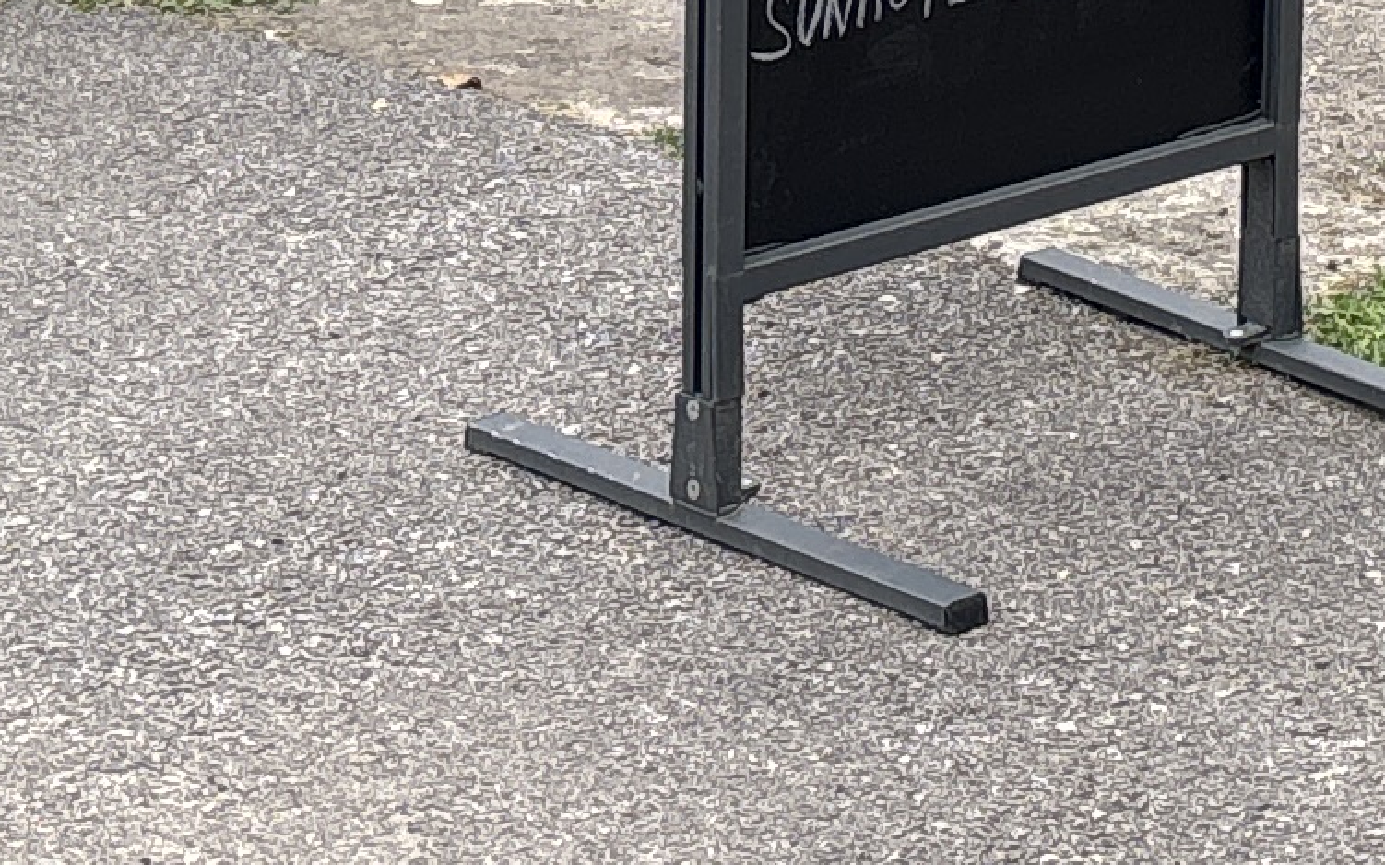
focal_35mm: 148
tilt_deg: -7.4
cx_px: 1601
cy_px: -1005
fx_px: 5585
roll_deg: -0.5
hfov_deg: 13.8
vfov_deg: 8.3
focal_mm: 5.96
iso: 50
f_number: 1.6
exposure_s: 1/707
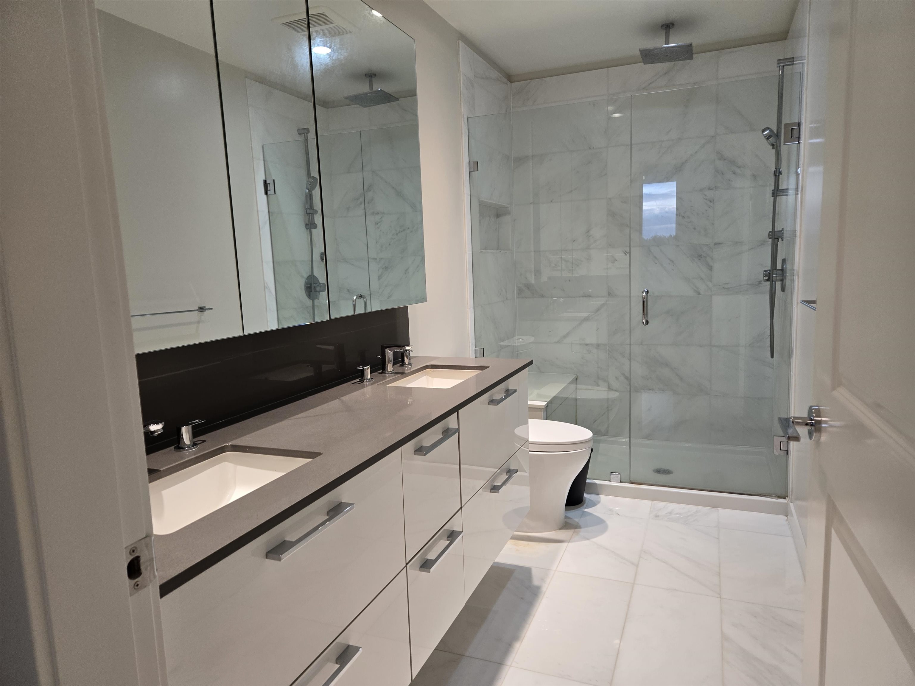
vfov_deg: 58.9
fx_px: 608
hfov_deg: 73.9
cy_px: 343
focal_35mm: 23
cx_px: 458
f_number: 1.8
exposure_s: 1/120
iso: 100
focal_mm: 5.4
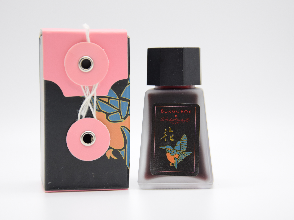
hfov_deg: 20.7
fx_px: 807
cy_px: 110
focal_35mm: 95
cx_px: 150
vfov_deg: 15.6
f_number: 5.6
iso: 400
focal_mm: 58
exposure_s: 1/125
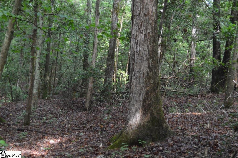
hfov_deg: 38.9
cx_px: 119
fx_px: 337
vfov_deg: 26.4
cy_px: 79
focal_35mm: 51
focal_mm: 34
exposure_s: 1/200
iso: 3200
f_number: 5
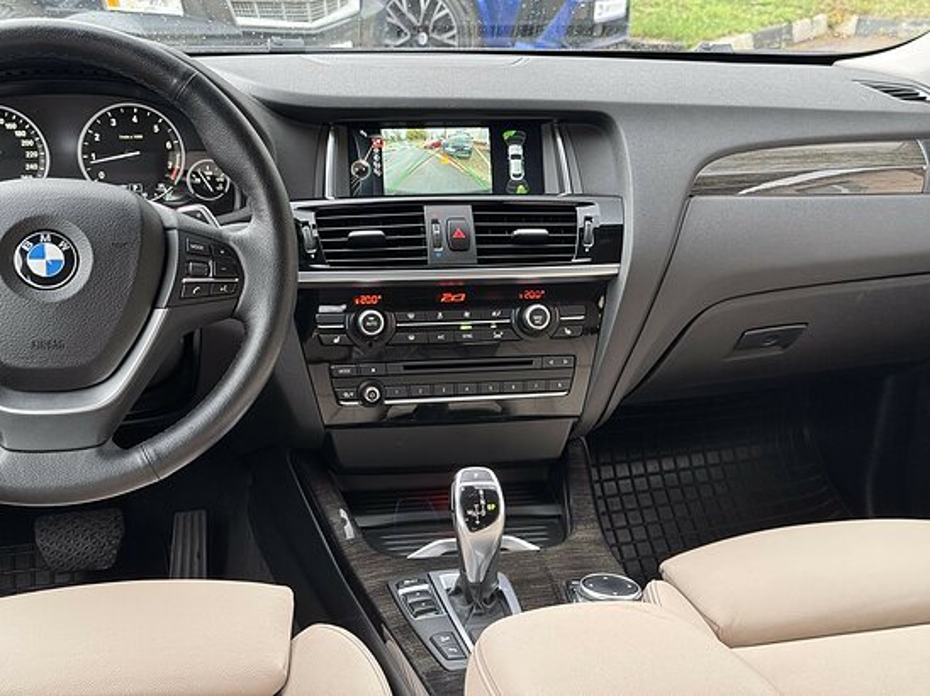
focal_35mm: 48
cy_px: 348
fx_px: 1288
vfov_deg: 30.2
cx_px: 465
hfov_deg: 39.7
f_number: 1.78
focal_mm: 6.76
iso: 250
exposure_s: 1/60
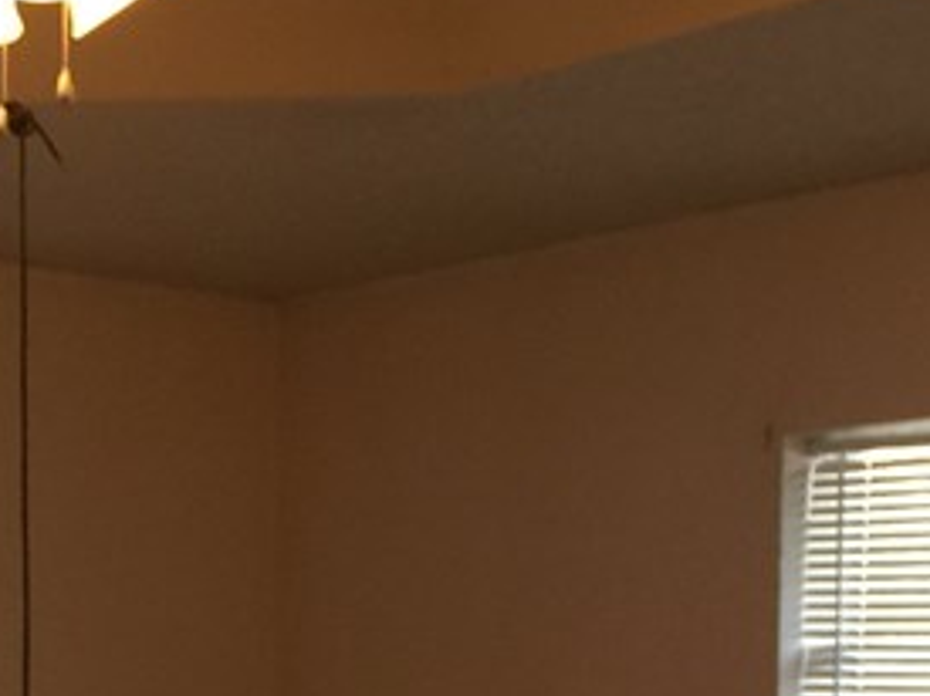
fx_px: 2900
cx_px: 301
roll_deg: -2.3
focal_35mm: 108
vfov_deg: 12.8
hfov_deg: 18.2
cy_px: 1145
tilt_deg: -7.5
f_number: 2.2
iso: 32
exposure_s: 1/30
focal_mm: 4.15
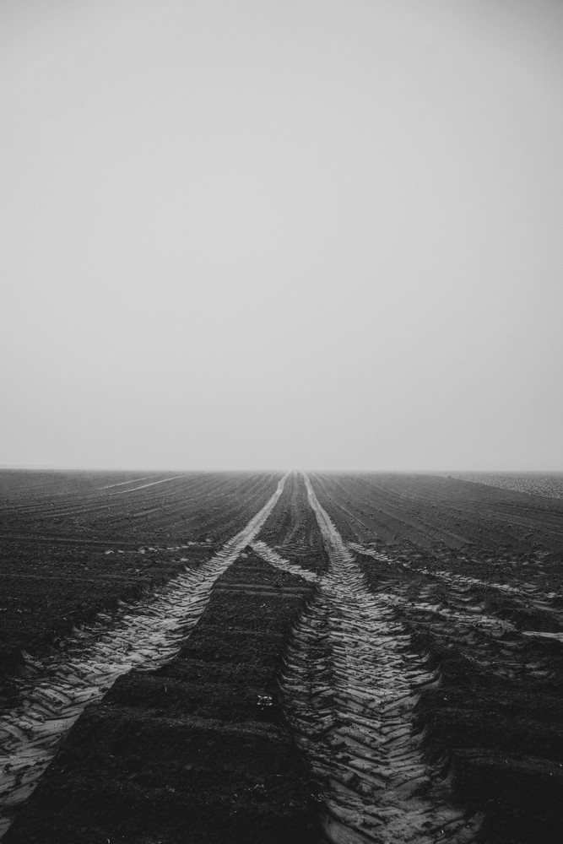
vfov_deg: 54.4
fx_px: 821
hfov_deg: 37.9
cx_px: 282
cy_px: 422
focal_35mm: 35
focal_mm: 35
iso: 400
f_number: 9
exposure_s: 1/320
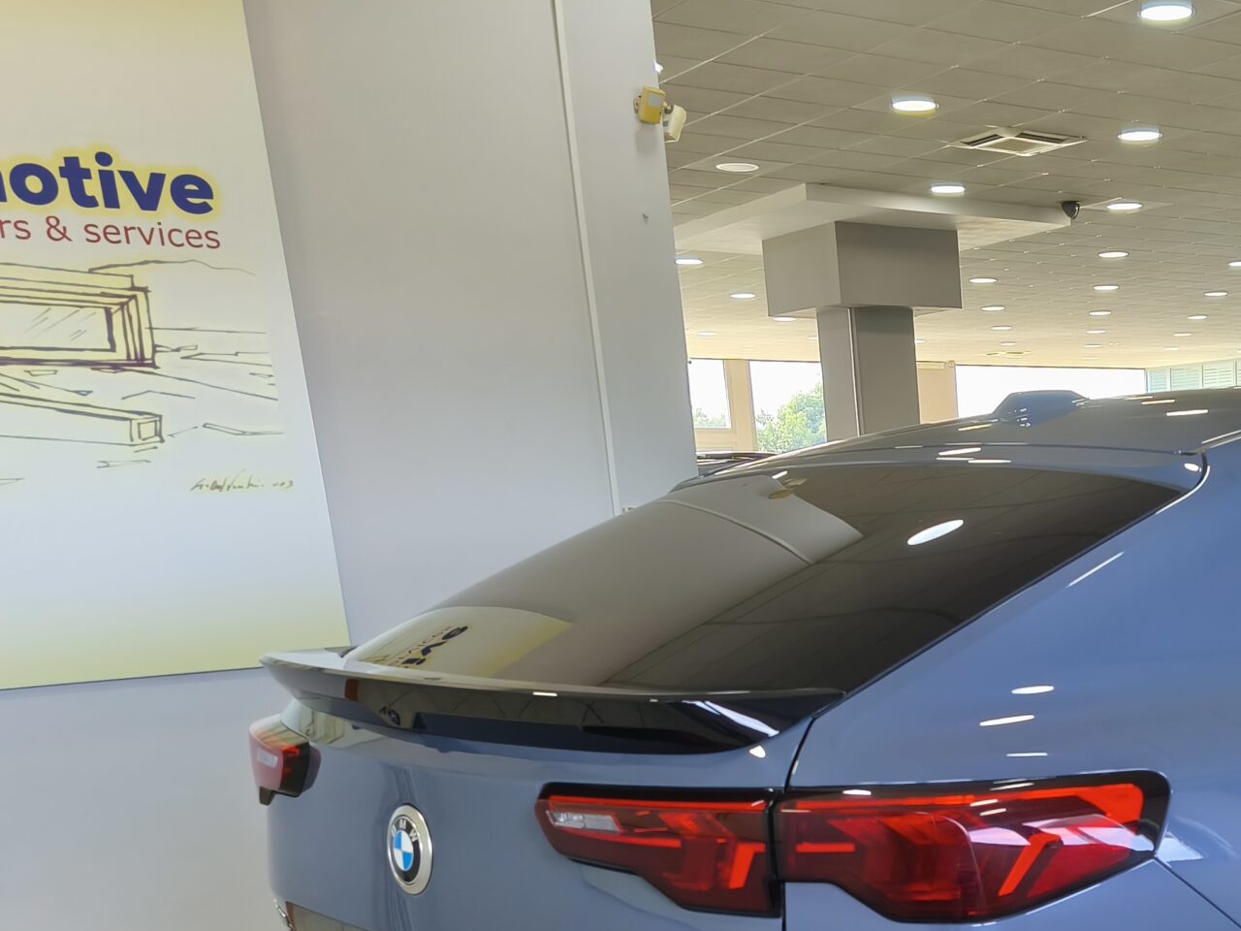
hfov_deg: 38.3
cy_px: 927
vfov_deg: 29.5
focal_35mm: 46
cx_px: 1125
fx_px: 1649
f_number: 1.7
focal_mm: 5.35
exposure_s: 1/50
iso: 400
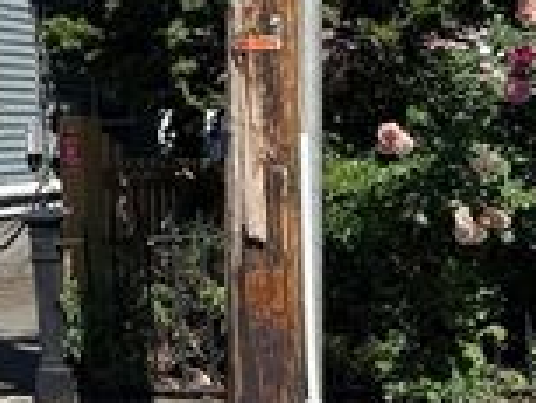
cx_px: -497
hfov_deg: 16.6
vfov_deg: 14.6
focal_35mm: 93
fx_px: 1441
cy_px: -237
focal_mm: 6.76
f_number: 1.78
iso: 80
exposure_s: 1/4405
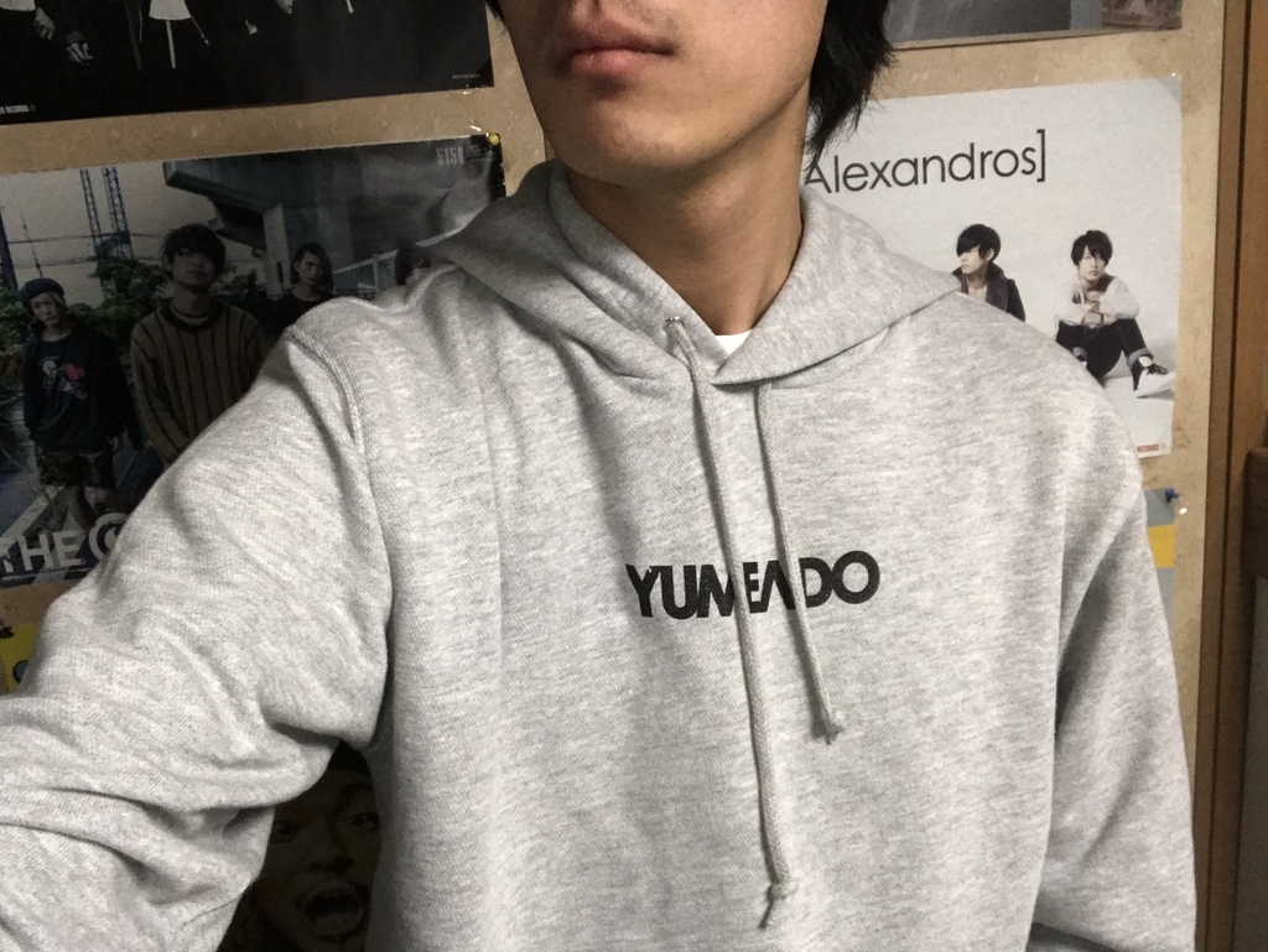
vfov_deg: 44.2
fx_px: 1173
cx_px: 634
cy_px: 476
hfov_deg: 56.8
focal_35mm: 32
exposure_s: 1/30
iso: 125
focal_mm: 2.87
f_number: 2.2
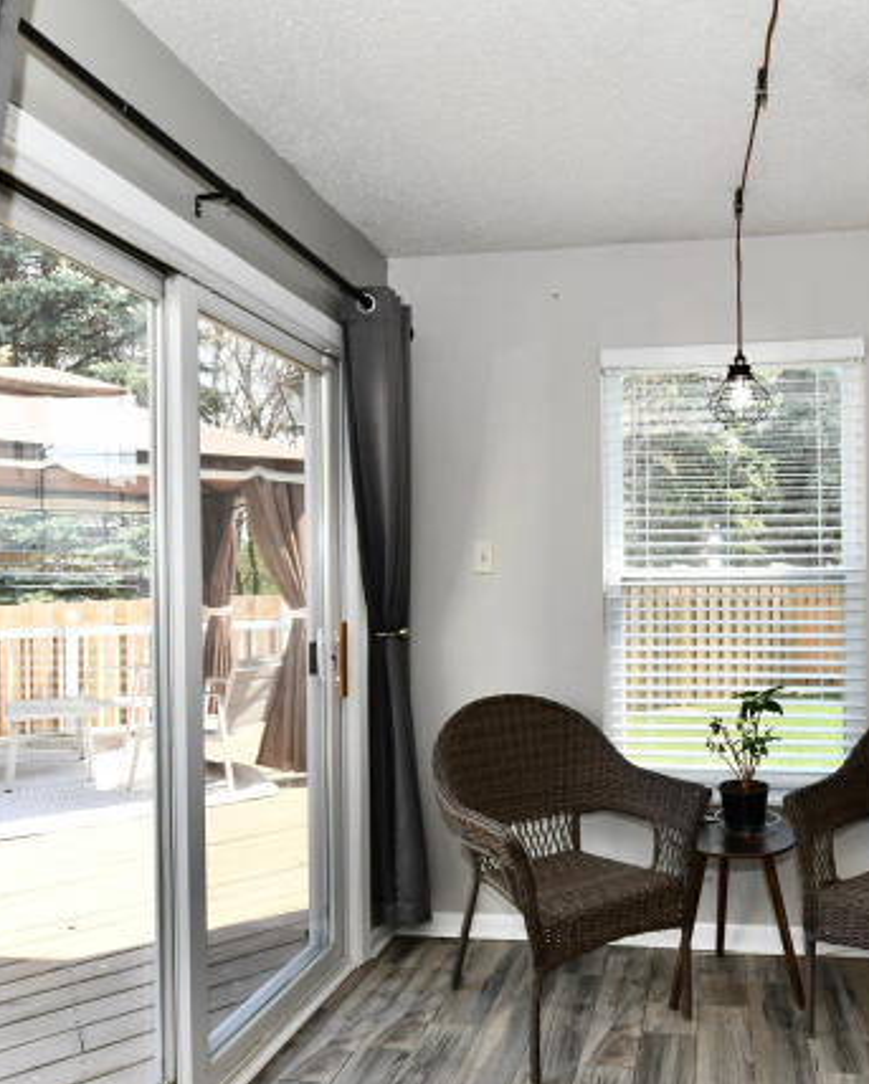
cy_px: 610
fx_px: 739
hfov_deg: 59.1
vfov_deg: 72.3
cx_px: 600
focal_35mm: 23
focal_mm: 14
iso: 640
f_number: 8
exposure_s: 1/250
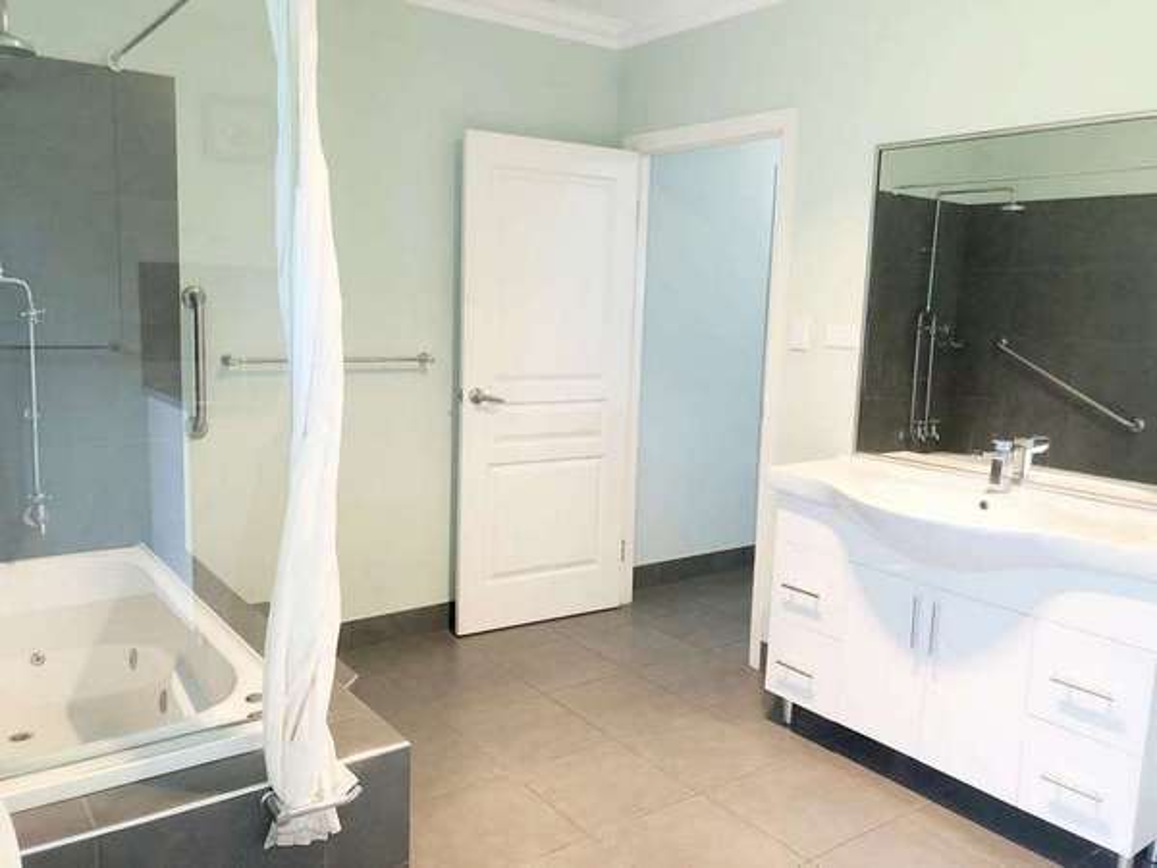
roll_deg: -2.1
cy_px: 434
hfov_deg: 63.4
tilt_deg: -8.8
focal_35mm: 28
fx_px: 936
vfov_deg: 49.7
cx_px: 578
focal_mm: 3.99
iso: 40
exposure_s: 1/25
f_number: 1.8
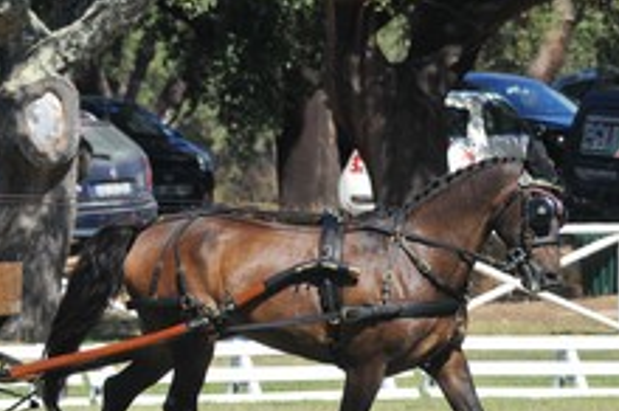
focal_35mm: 552
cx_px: 70
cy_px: 218
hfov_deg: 3.7
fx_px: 9477
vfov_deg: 2.5
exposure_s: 1/800
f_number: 5.6
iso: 320
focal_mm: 180
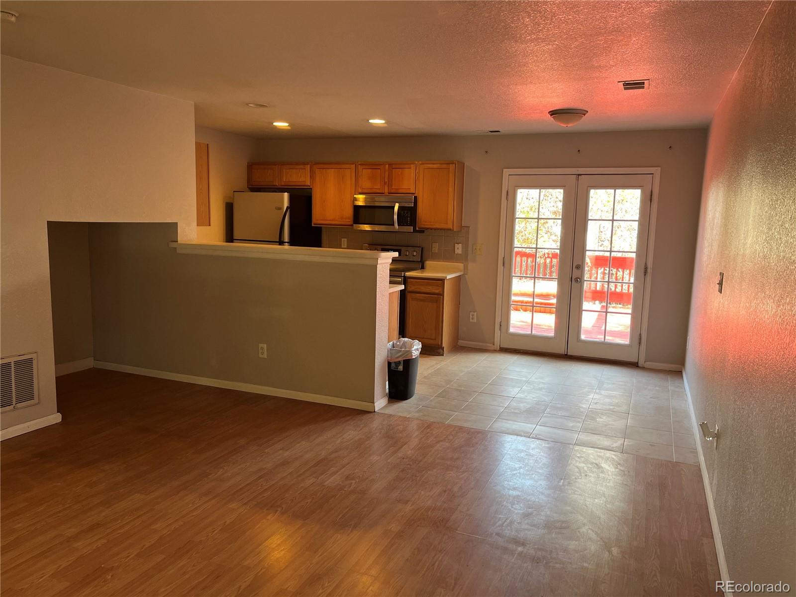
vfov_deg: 53.1
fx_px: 598
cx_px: 398
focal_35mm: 26
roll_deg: -0.5
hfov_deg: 67.3
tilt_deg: -7.7
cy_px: 298
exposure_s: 1/60
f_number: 1.6
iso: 80
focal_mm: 5.1
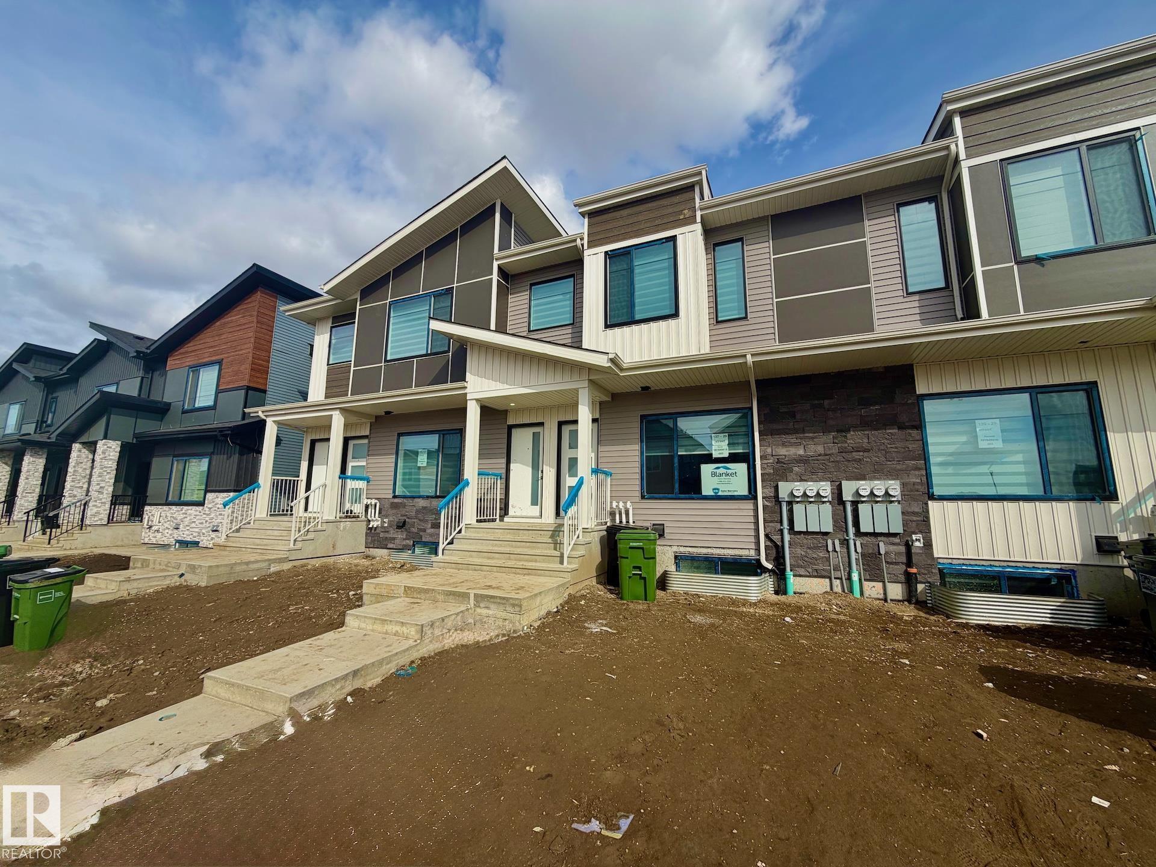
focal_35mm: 14
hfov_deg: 102.1
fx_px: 468
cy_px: 434
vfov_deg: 85.7
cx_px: 578
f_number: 2.2
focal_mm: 2.22
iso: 20
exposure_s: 1/928
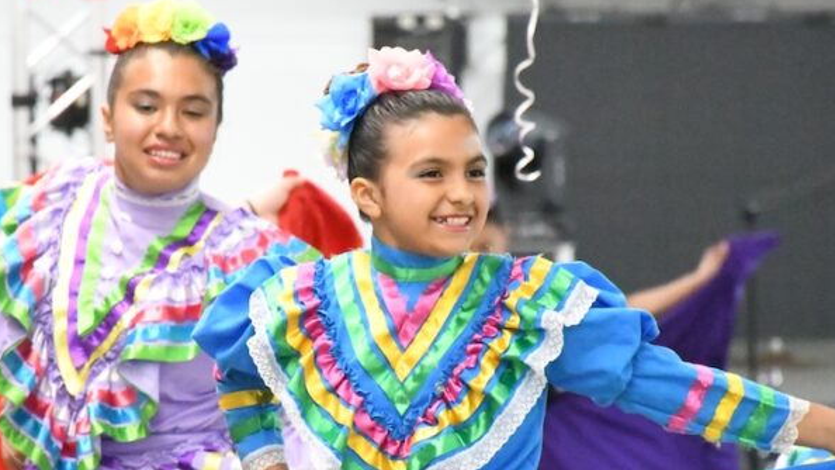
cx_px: 306
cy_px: 331
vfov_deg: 3.2
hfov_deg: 5.7
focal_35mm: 379
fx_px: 8391
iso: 25600
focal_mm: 140
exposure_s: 1/500
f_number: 5.6
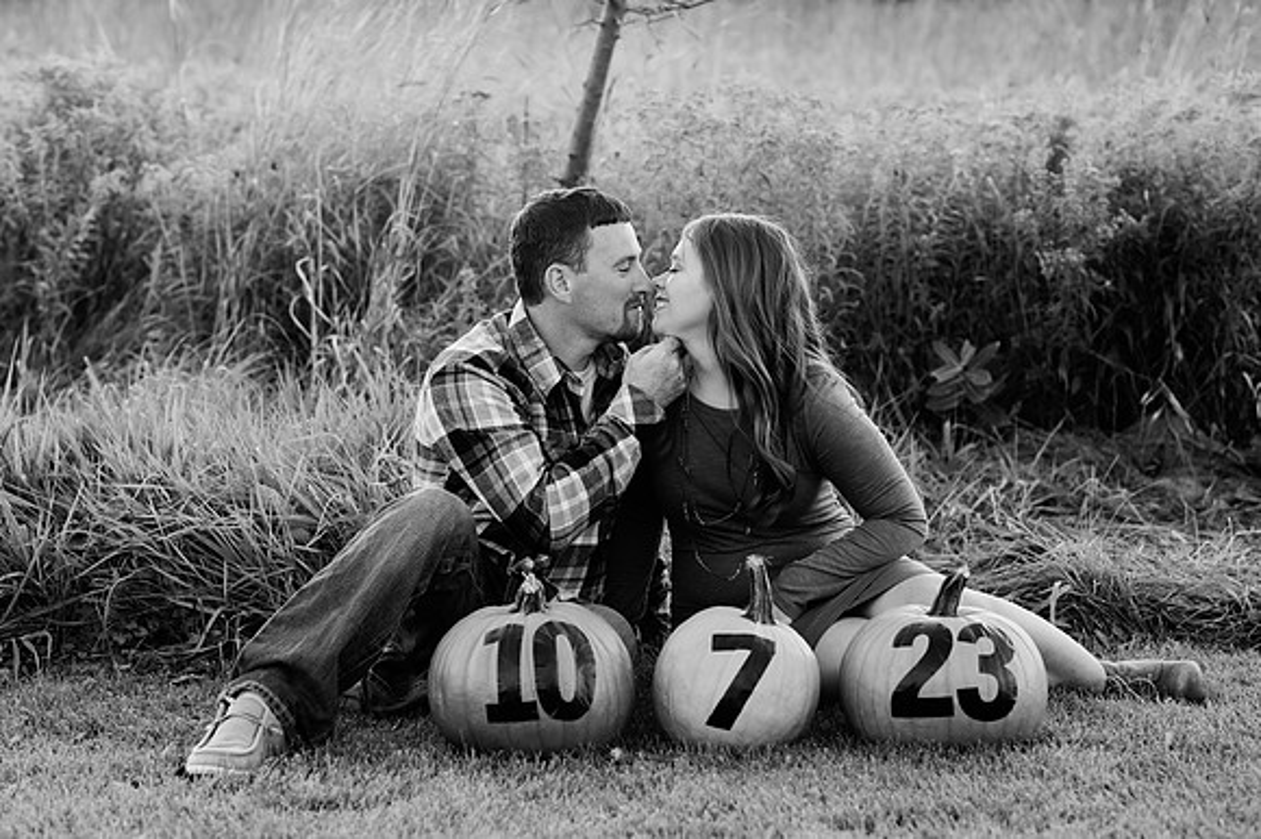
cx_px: 630
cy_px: 420
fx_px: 2976
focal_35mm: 85
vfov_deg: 16.1
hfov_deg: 23.9
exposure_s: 1/250
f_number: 4.5
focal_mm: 85
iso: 400
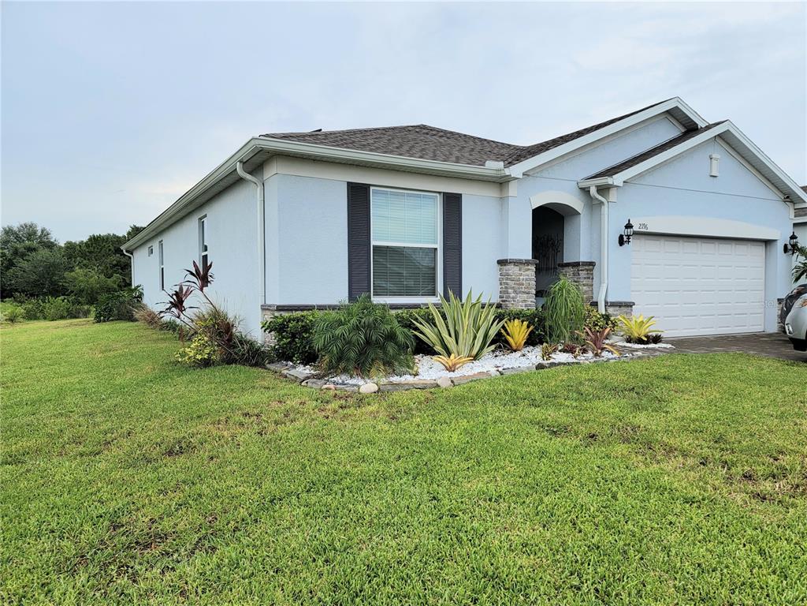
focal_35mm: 25
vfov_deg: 54.9
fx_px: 583
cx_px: 404
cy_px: 303
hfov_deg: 69.4
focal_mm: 7
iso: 20
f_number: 1.8
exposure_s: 1/119
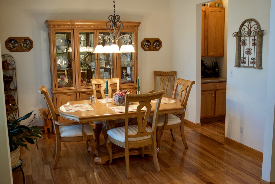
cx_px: 138
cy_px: 92
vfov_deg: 36.9
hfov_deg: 53.1
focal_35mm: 36
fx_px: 275
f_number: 4
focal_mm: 24
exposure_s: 1/60
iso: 800
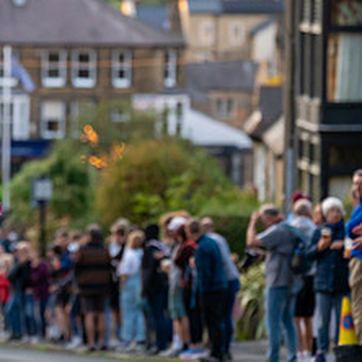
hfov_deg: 5.9
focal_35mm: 296
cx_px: -23
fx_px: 3502
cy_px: 100
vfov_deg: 5.9
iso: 2000
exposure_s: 1/1000
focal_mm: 130
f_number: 2.8
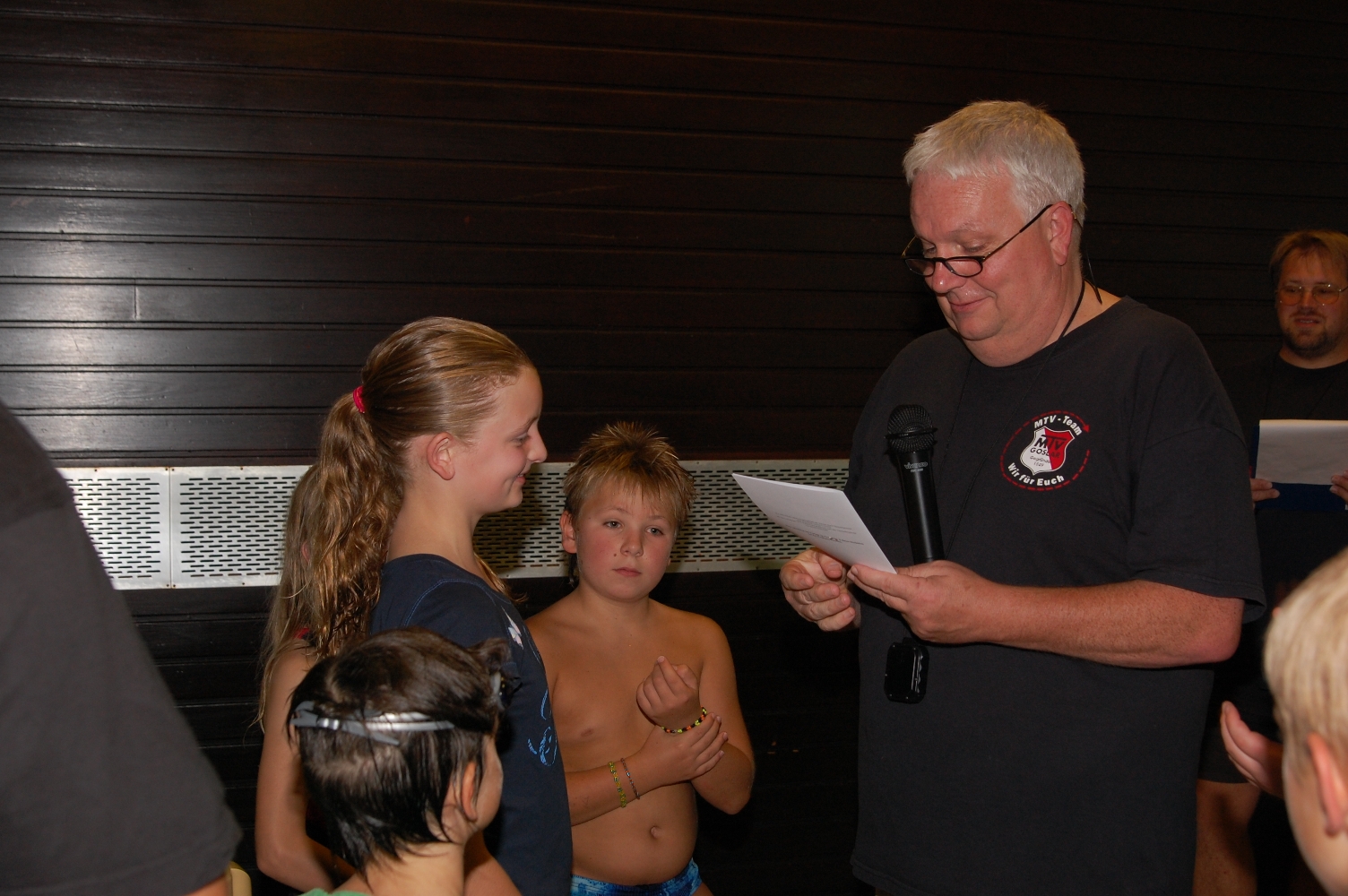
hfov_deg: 38.9
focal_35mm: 51
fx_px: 1908
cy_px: 448
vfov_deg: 26.4
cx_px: 674
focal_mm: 34
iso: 400
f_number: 5
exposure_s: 1/60
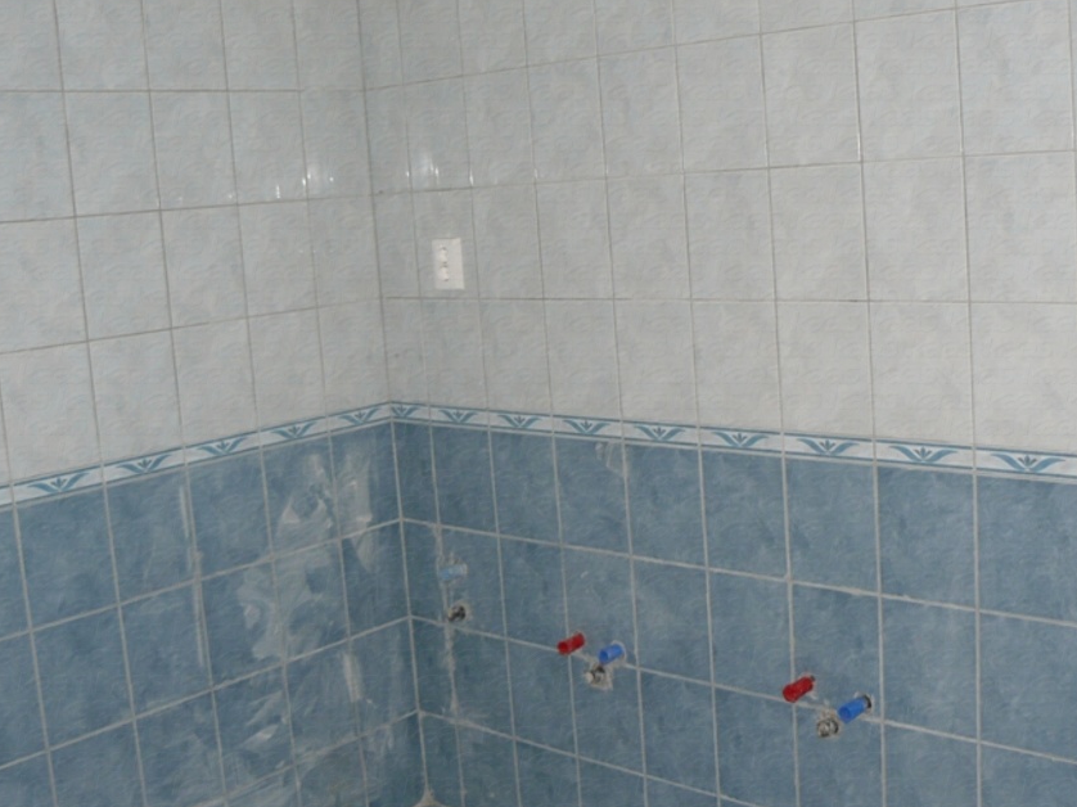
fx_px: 1369
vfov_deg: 32.8
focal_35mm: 44
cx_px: 613
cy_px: 374
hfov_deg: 42.9
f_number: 2.8
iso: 100
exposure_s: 1/30
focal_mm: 6
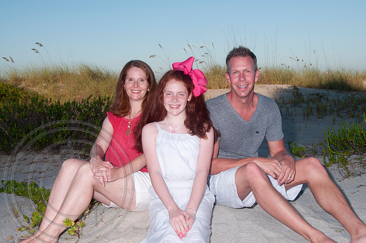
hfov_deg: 37.9
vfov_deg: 25.7
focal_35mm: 52
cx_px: 183
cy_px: 122
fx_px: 533
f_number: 10
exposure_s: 1/250
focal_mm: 35
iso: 100
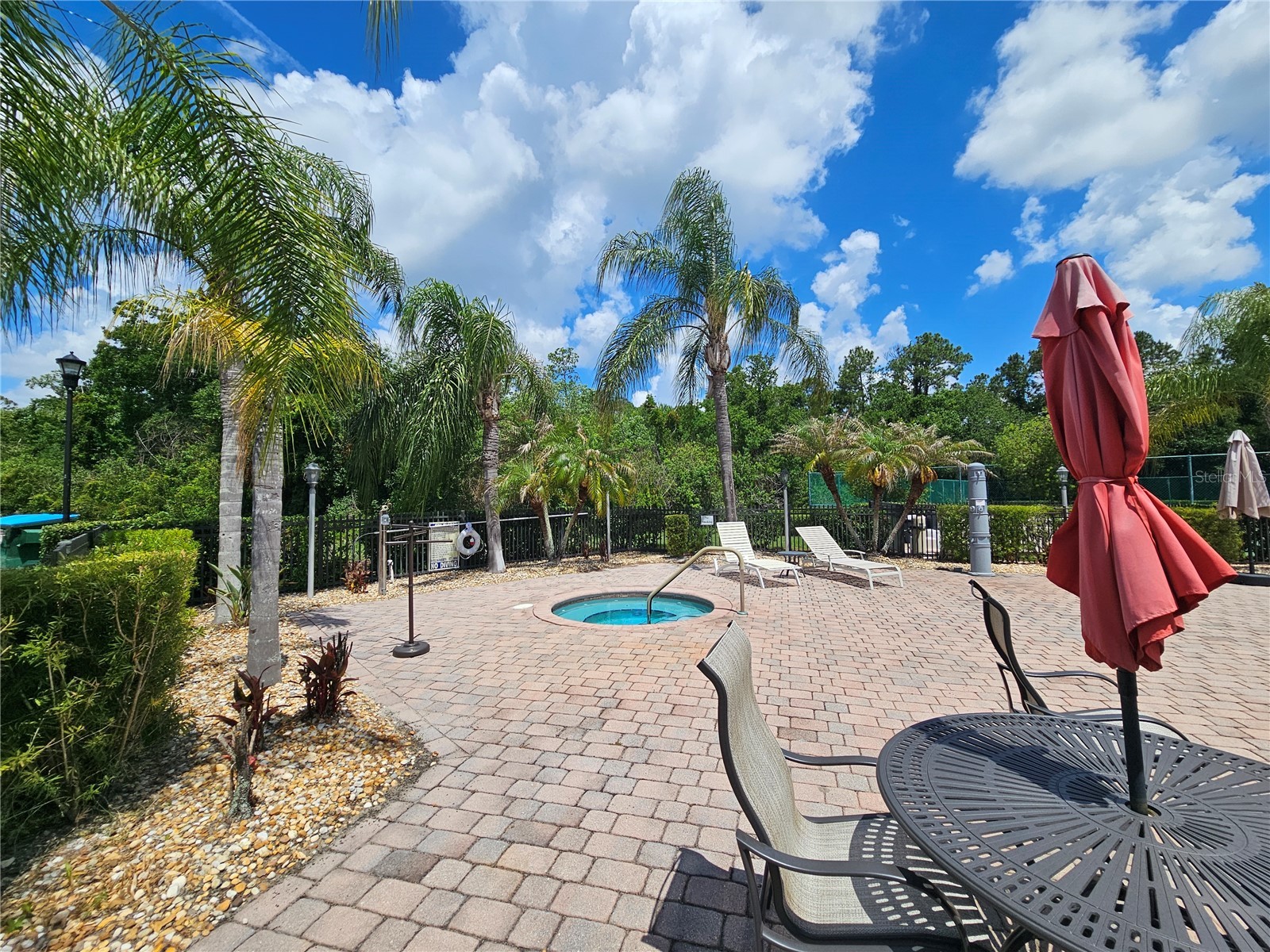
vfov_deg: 89.9
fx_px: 477
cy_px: 476
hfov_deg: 106.2
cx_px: 635
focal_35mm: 13
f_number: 2.2
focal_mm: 2.2
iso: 50
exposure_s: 1/3861
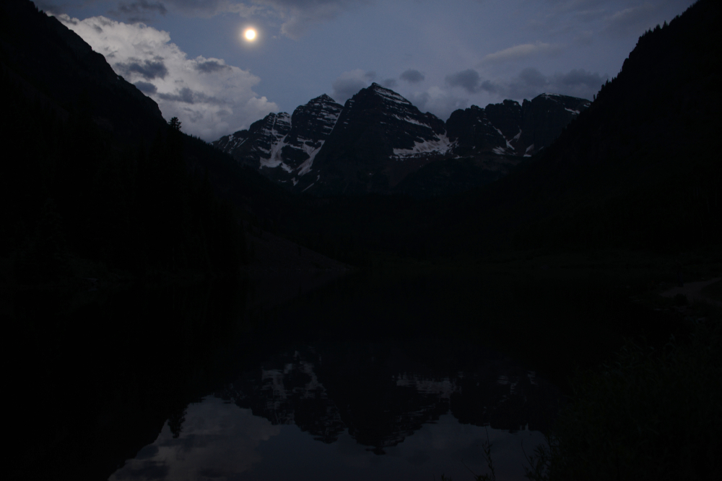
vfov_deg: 41.1
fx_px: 642
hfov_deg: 58.7
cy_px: 240
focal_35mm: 32
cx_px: 361
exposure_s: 1/15
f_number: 3.5
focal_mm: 32
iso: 500
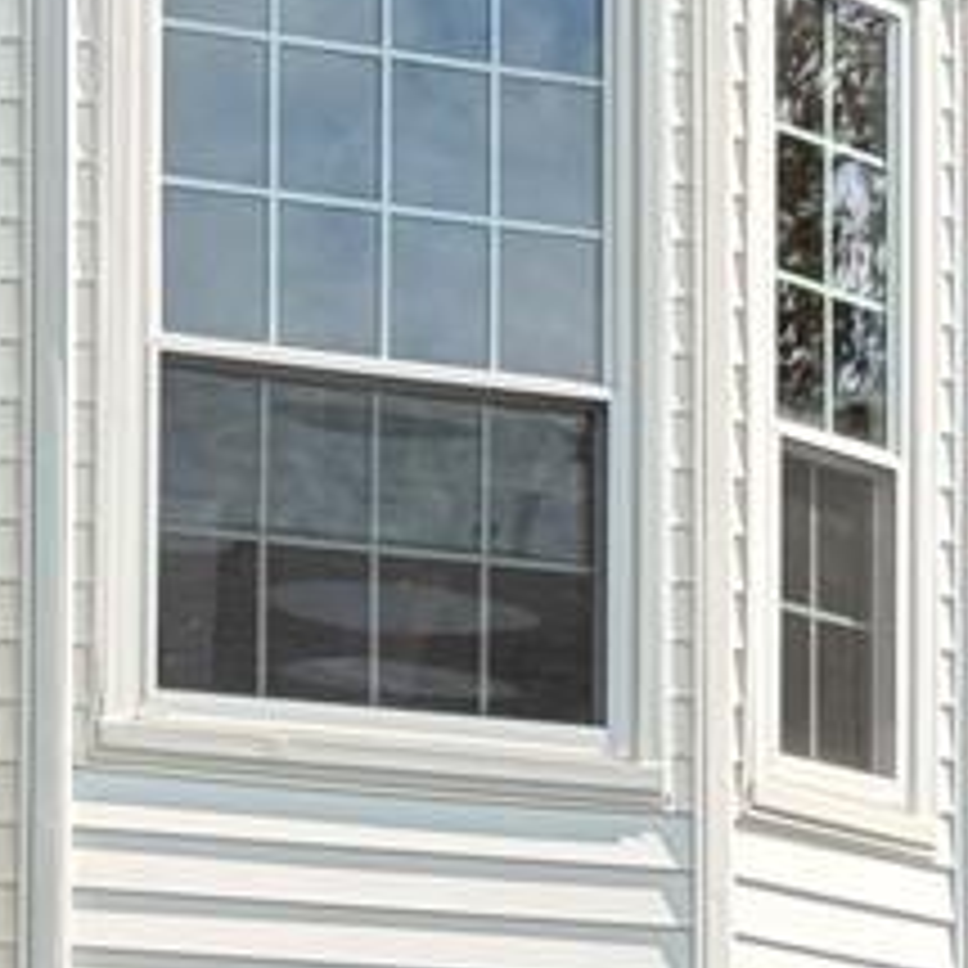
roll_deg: -0.2
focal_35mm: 202
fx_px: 6391
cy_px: 1153
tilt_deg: +5.2
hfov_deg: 8.5
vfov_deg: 8.6
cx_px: 1225
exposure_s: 1/2667
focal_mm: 6.76
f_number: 1.78
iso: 80
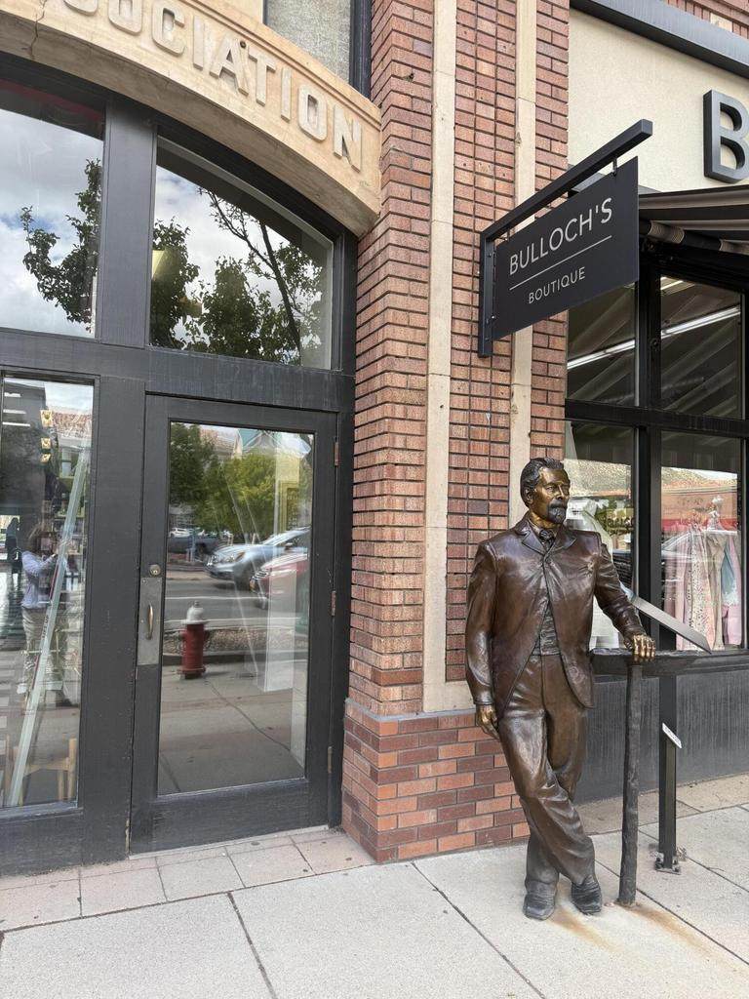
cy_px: 500
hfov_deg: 56.8
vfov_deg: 71.6
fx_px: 692
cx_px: 374
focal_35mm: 24
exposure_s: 1/421
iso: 80
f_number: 1.78
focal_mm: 6.76
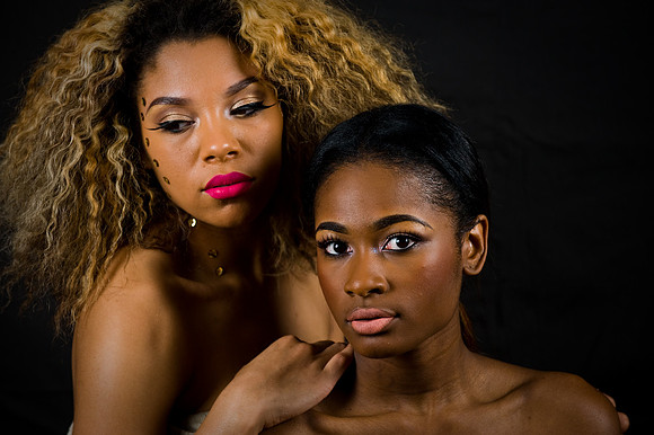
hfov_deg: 13.3
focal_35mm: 155
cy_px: 218
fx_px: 2814
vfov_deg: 8.8
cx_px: 327
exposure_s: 1/125
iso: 200
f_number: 5.6
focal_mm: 155
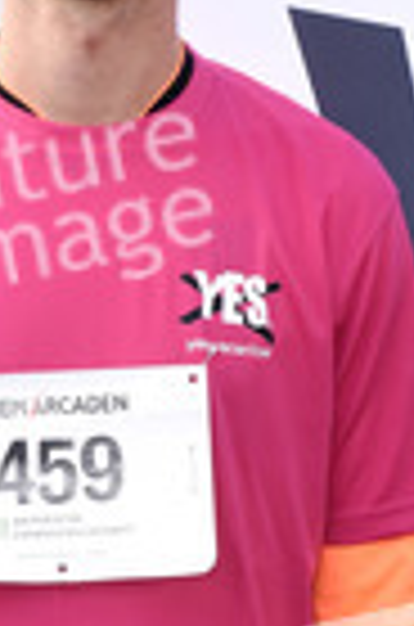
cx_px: 112
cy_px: 446
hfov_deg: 9.0
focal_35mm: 151
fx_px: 2625
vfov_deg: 13.6
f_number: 8
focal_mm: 35
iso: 400
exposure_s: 1/160
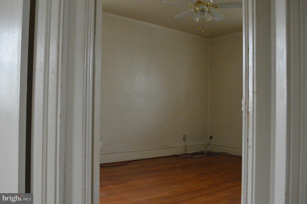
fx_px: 281
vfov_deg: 39.9
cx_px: 154
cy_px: 102
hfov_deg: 57.3
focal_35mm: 33
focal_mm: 22
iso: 6400
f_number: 5
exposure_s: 1/200
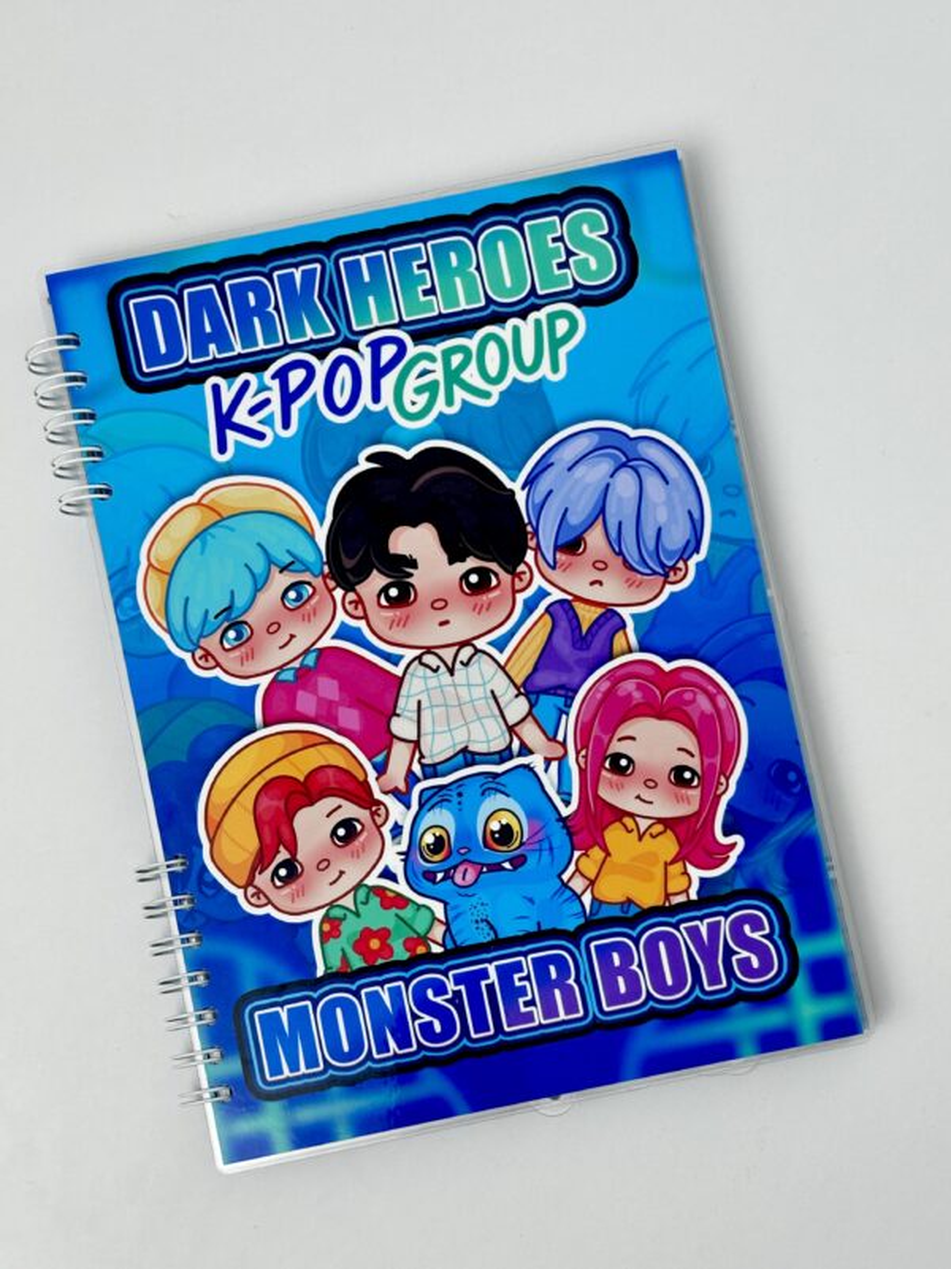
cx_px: 476
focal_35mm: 48
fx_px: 1760
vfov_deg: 39.7
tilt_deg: -79.1
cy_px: 634
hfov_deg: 30.2
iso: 64
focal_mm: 6.86
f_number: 1.78
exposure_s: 1/100
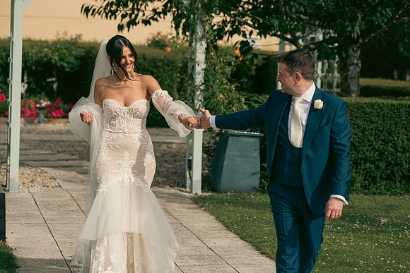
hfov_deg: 19.5
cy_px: 136
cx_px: 205
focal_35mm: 105
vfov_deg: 13.0
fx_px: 1196
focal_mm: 105
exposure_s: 1/1250
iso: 80
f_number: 3.5
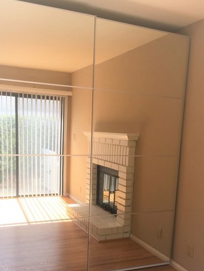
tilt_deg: -8.5
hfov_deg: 35.1
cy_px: 189
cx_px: 119
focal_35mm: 41
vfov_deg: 44.8
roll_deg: -2.3
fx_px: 322
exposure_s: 1/416
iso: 32
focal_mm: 4.15
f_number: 2.2
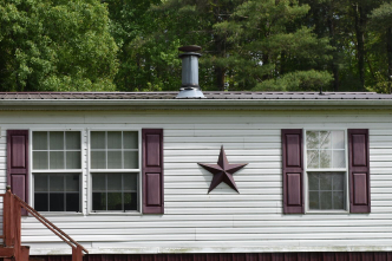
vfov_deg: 14.3
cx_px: 83
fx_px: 1034
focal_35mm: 95
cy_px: 227
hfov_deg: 21.2
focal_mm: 28
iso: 100
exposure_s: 1/250
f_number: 8
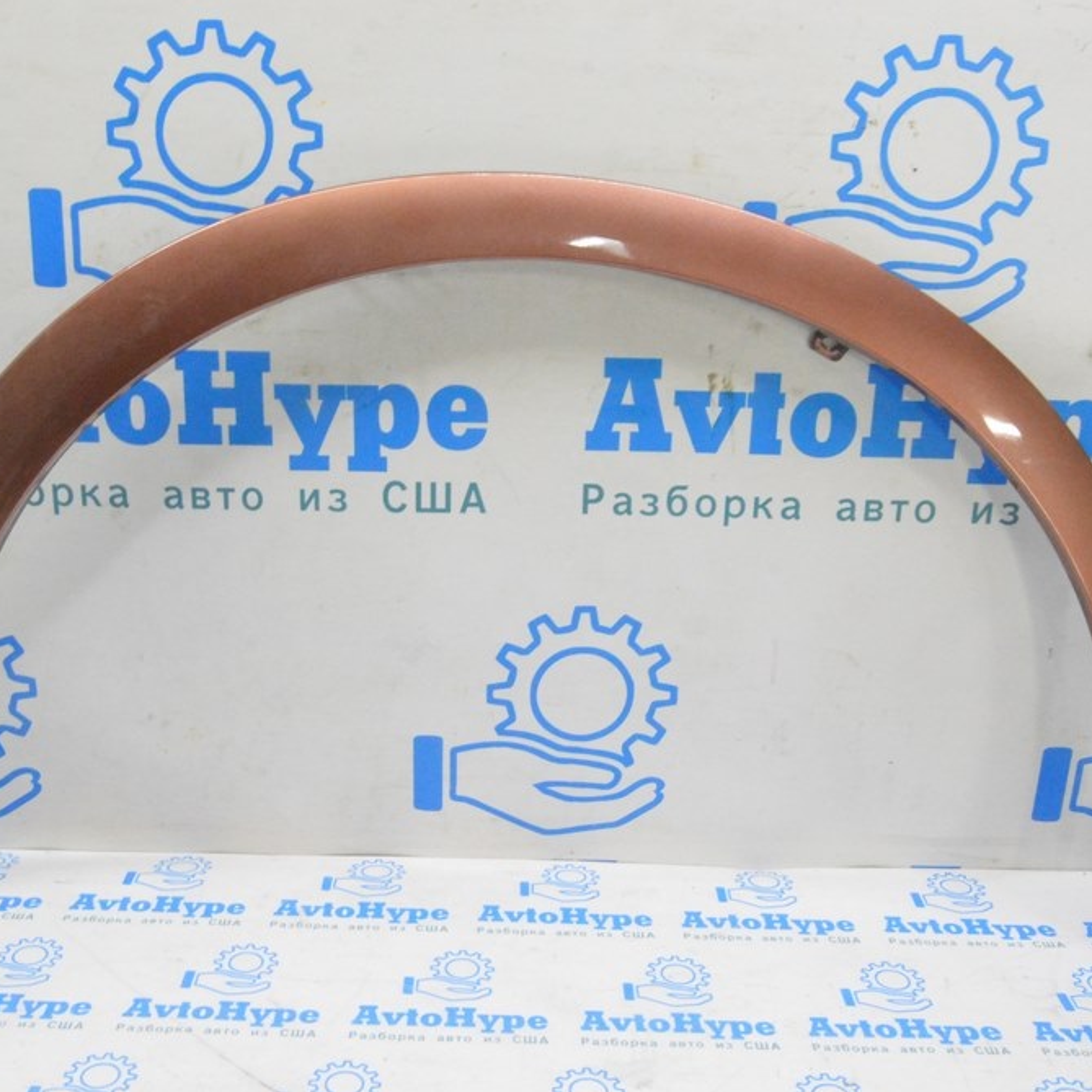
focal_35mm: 39
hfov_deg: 42.8
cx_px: 496
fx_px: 1392
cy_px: 553
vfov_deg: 42.8
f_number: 20
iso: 6400
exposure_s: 1/20
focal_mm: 20
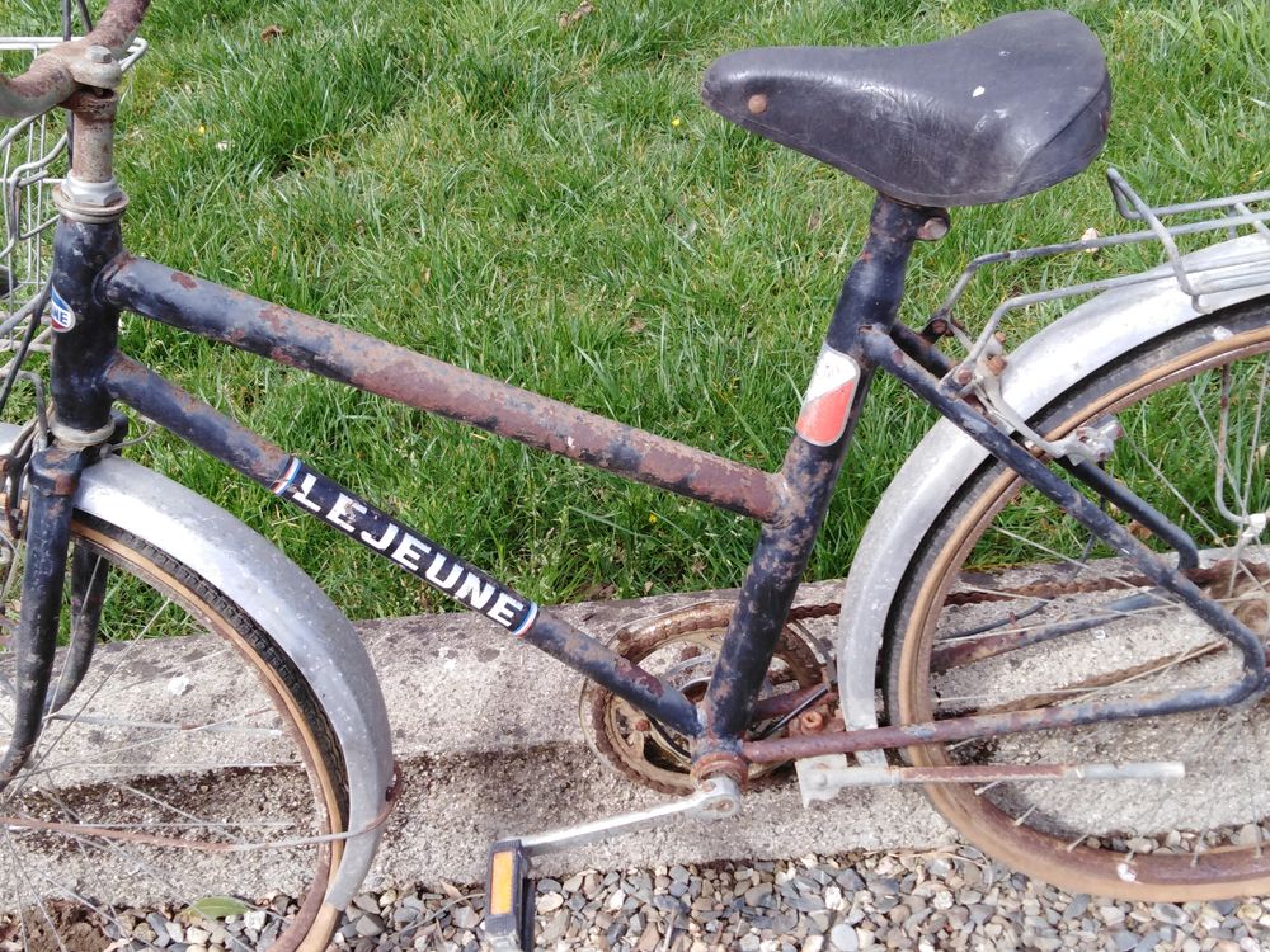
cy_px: 476
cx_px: 635
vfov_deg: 53.1
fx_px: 954
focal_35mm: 26
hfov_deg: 67.3
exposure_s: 1/324
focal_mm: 3.46
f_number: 2.2
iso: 100
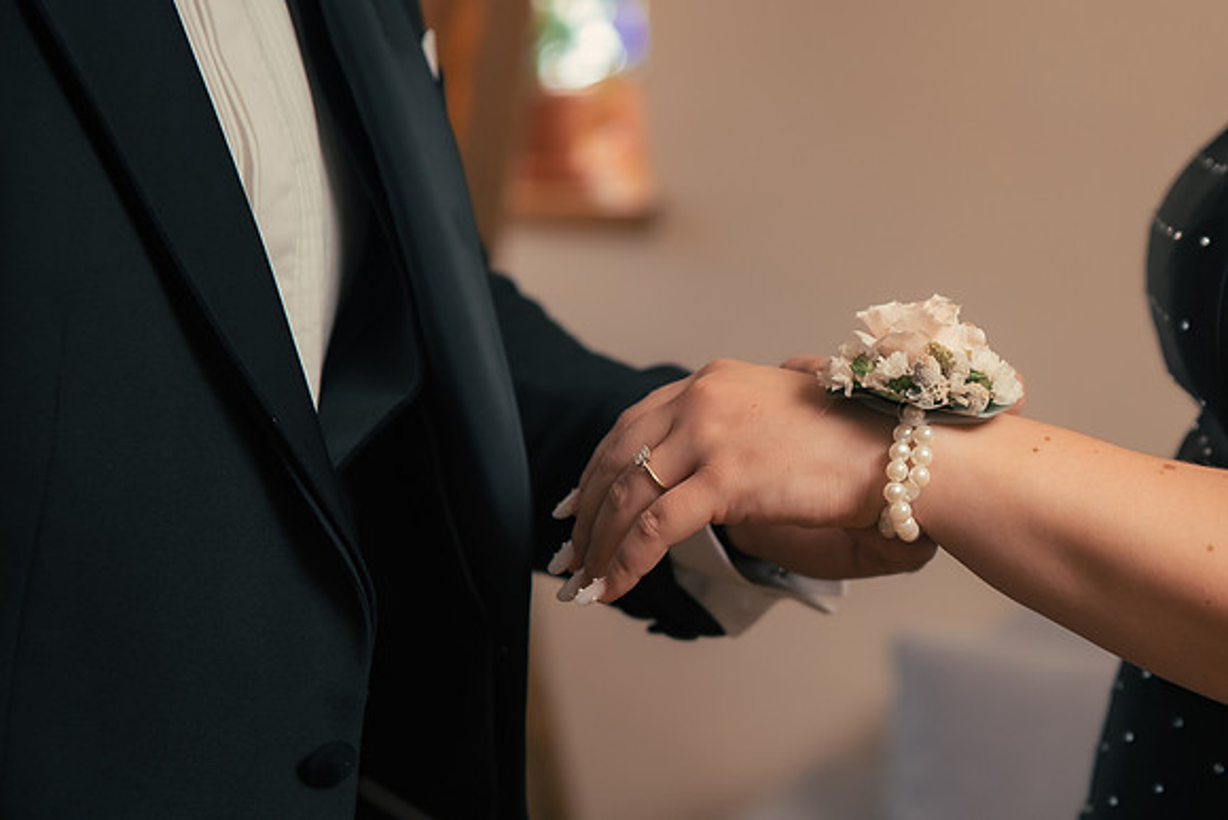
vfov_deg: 13.3
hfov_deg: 19.7
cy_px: 444
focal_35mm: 103
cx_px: 902
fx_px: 3508
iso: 640
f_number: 2.8
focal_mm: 70
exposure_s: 1/160
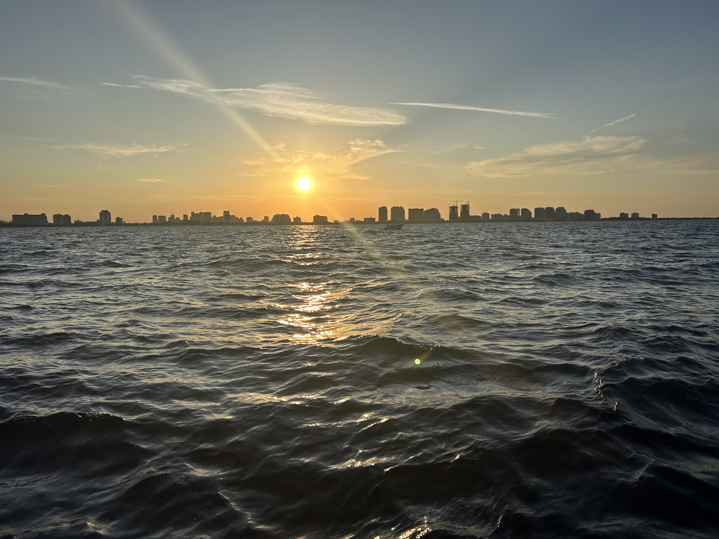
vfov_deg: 53.1
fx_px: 540
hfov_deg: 67.3
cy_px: 270
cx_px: 360
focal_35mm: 26
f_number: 1.5
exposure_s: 1/7463
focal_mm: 5.7
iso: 50
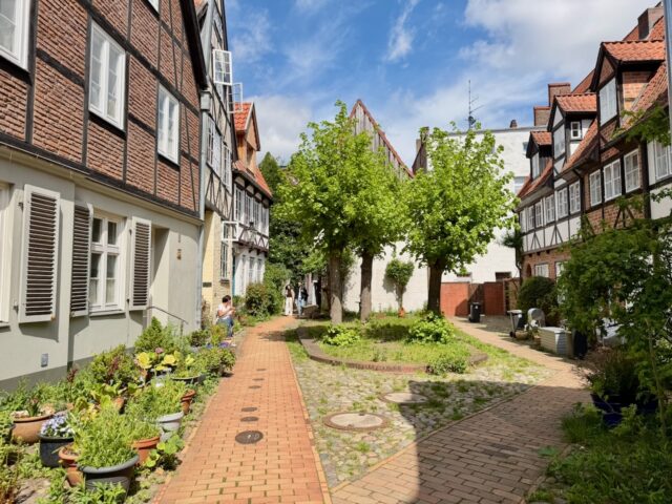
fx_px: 466
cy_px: 252
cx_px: 336
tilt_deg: +3.7
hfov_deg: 71.6
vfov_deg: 56.8
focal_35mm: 24
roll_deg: -0.3
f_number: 1.78
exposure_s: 1/3021
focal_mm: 6.76
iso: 80
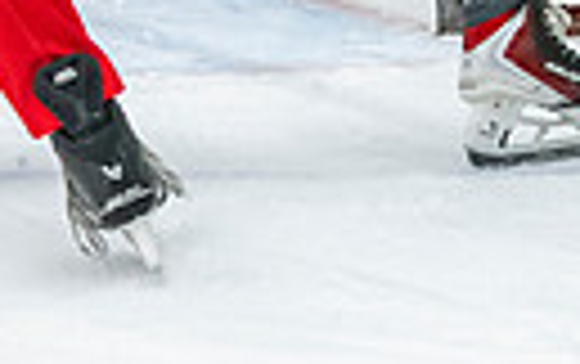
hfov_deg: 3.6
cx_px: 111
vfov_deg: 2.3
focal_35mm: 578
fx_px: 9148
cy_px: -448
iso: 2000
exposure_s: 1/640
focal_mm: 98
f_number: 3.2
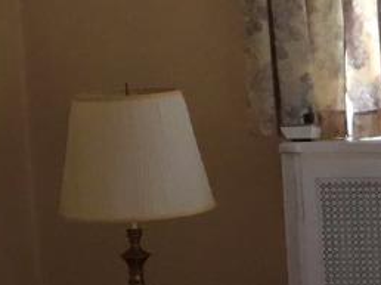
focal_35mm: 162
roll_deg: +2.7
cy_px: 219
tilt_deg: -8.8
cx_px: 527
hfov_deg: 11.8
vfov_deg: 9.1
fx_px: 1781
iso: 40
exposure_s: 1/30
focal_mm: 4.15
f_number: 2.2
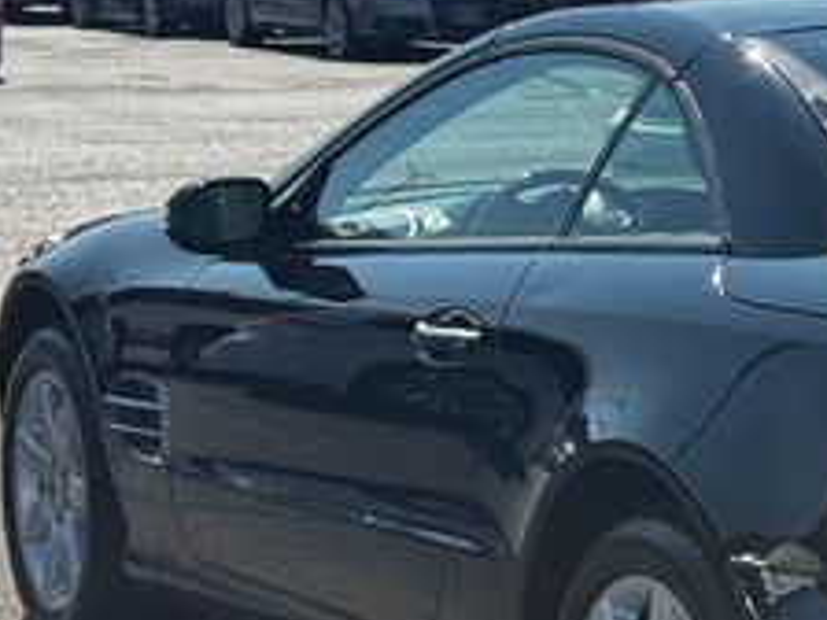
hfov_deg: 13.8
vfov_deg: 10.8
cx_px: 1115
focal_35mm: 137
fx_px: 3273
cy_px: 384
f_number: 1.78
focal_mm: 6.76
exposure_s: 1/3096
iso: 64
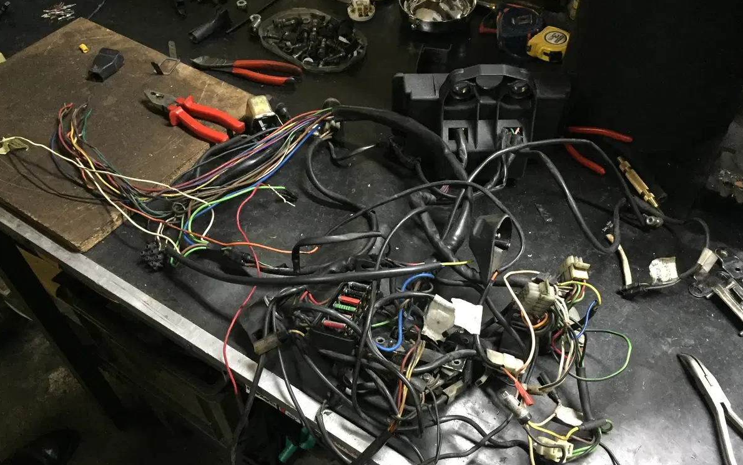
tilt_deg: -50.6
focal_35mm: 31
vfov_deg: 40.5
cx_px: 372
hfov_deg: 61.2
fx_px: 628
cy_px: 269
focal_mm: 4.15
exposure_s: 1/17
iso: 250
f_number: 2.2
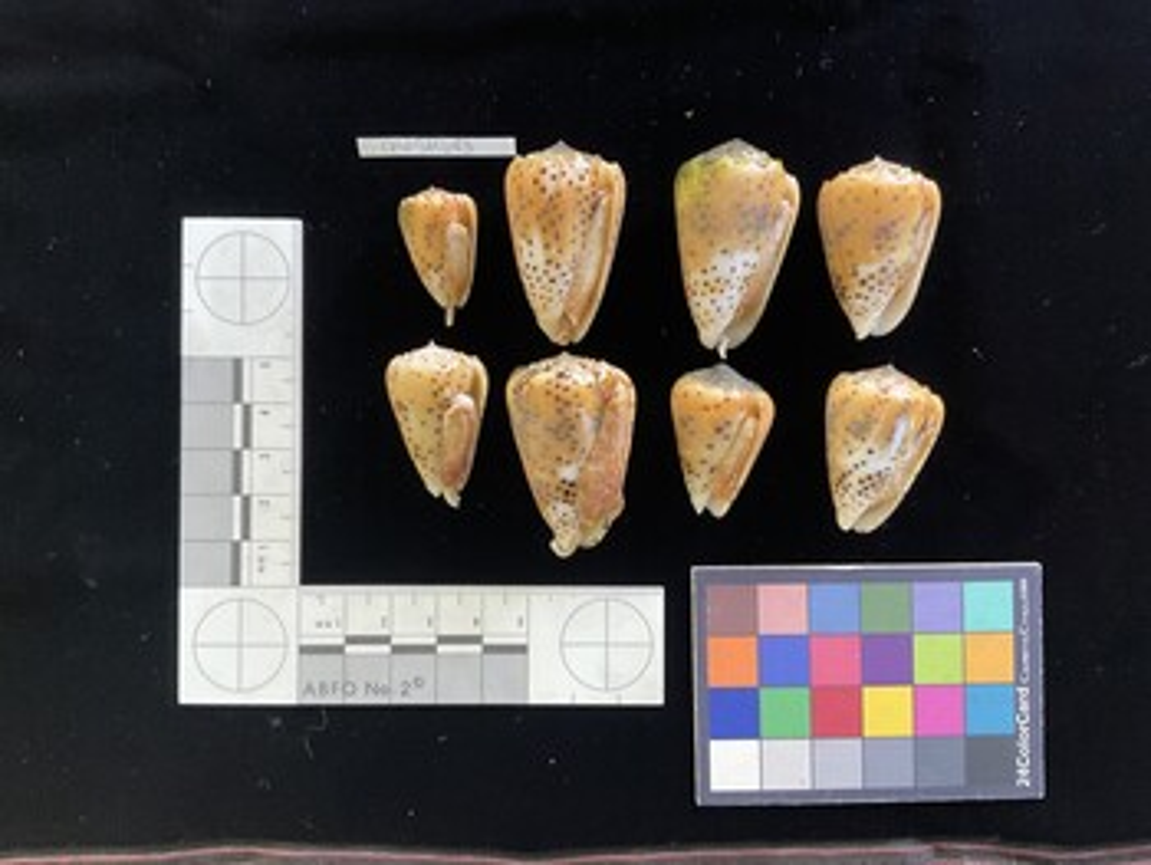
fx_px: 965
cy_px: 432
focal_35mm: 29
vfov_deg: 48.3
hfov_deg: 61.6
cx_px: 576
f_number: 1.8
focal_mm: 3
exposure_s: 1/60
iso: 250
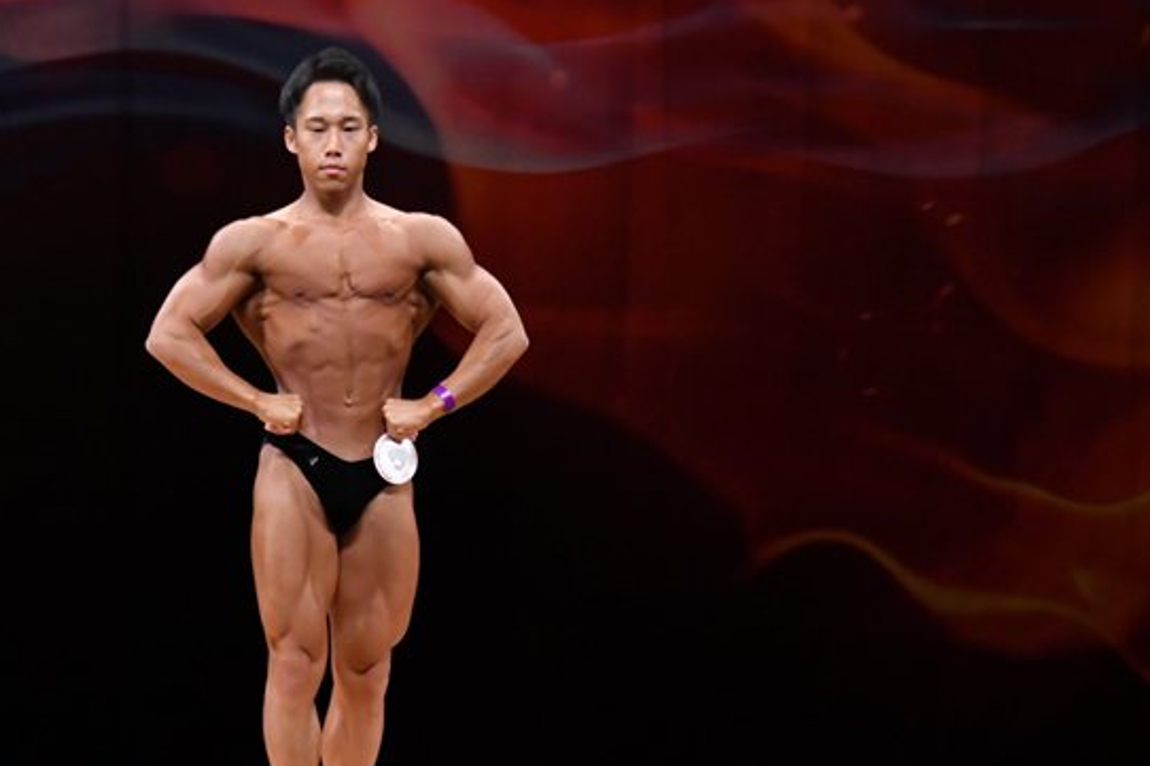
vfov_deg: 4.3
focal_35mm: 322
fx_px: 10282
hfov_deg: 6.4
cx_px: 334
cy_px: 494
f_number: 5.6
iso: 4000
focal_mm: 150
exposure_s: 1/400
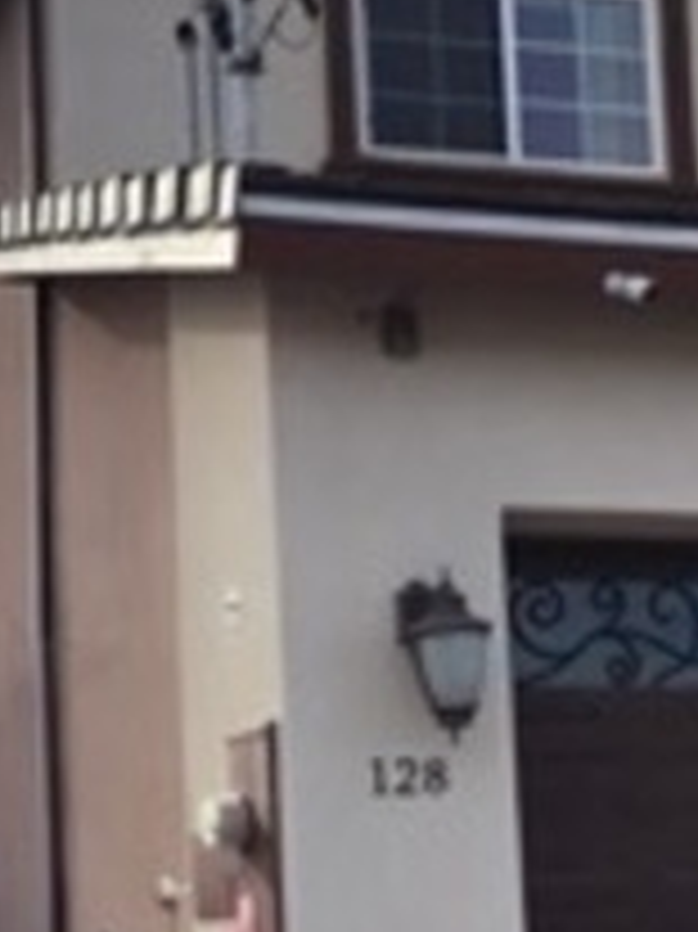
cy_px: 729
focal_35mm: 75
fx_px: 2018
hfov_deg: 19.4
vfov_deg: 25.6
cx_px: 142
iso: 25
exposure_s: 1/876
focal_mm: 3.3
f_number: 2.4
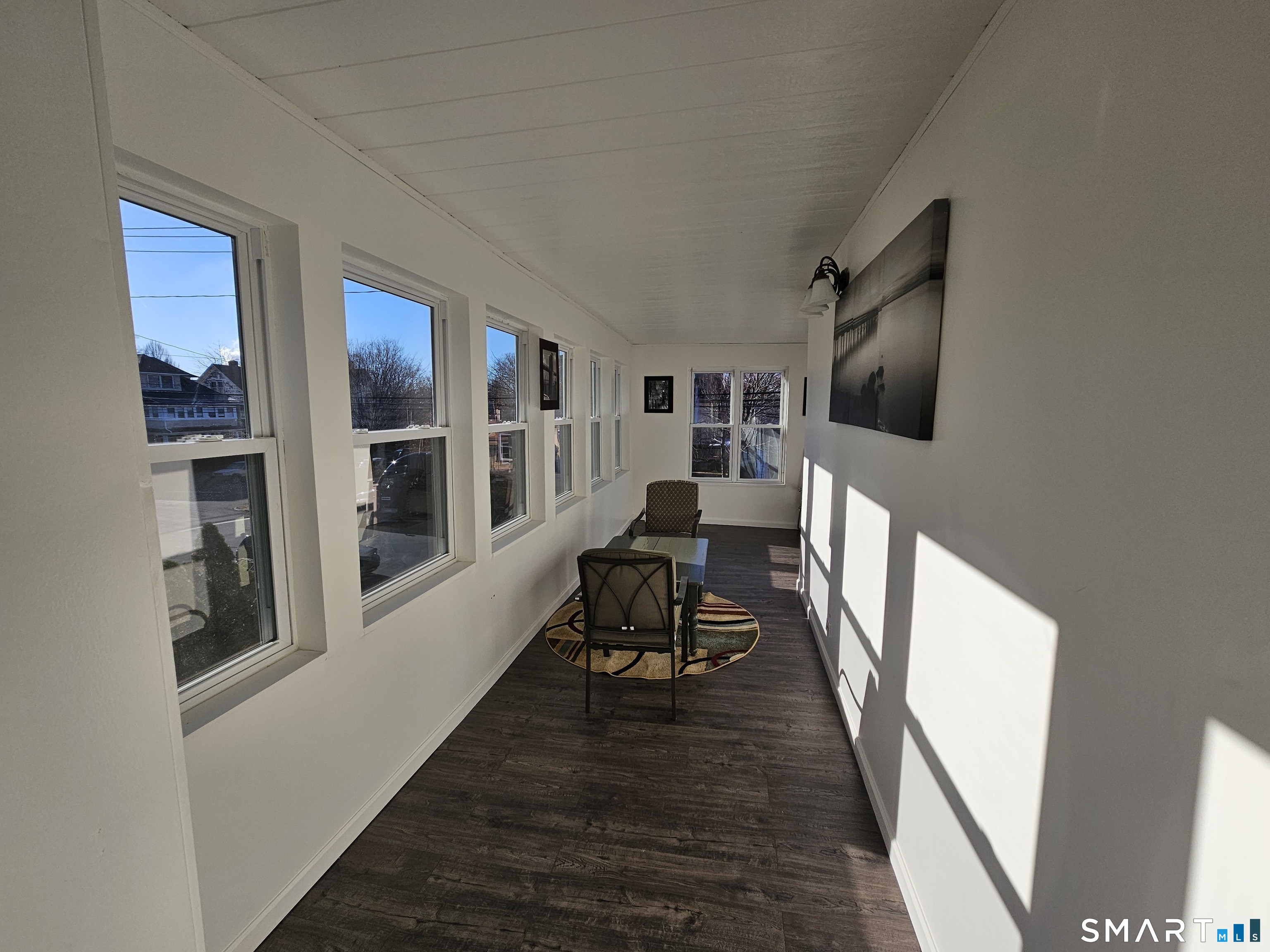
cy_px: 476
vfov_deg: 89.9
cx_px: 635
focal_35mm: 13
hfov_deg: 106.2
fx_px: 477
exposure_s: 1/1668
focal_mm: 2.2
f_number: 2.2
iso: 50
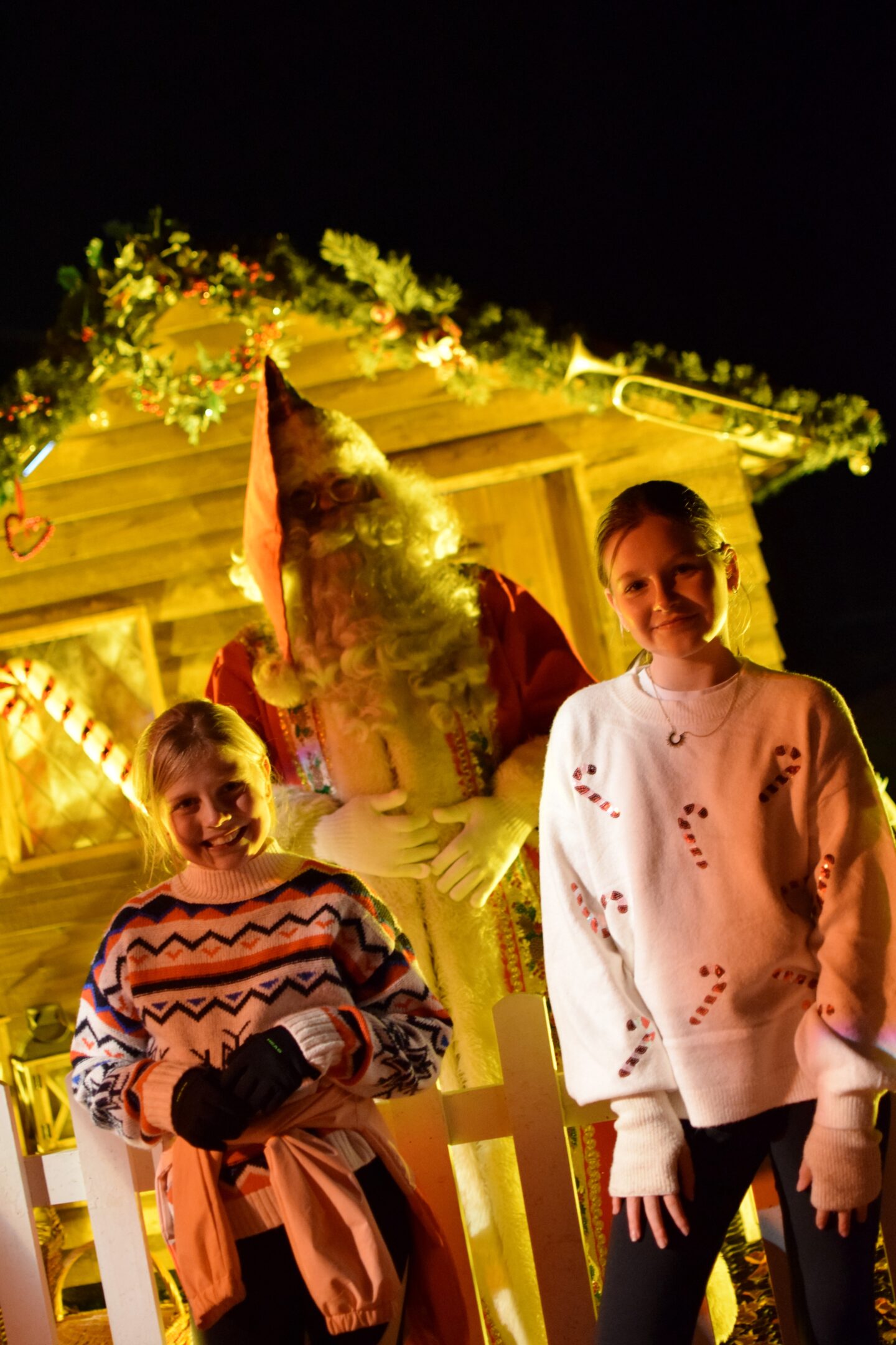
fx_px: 1960
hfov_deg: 25.8
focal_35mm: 52
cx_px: 448
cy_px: 672
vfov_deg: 37.9
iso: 3200
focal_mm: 35
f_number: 2
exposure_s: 1/125
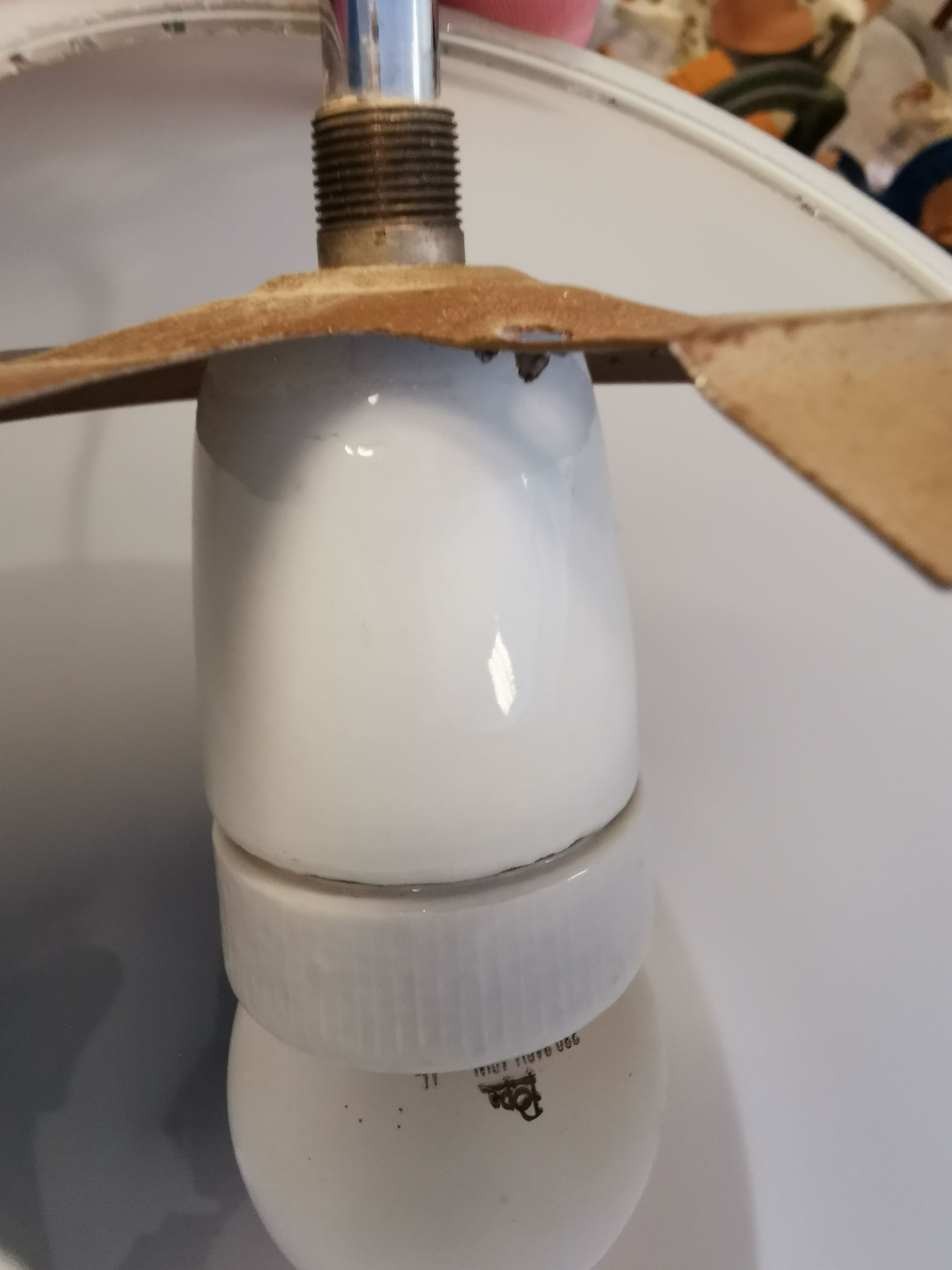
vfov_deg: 67.3
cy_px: 635
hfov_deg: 53.1
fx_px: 953
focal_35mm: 26
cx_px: 476
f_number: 2.2
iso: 320
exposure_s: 1/33.3
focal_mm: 2.35
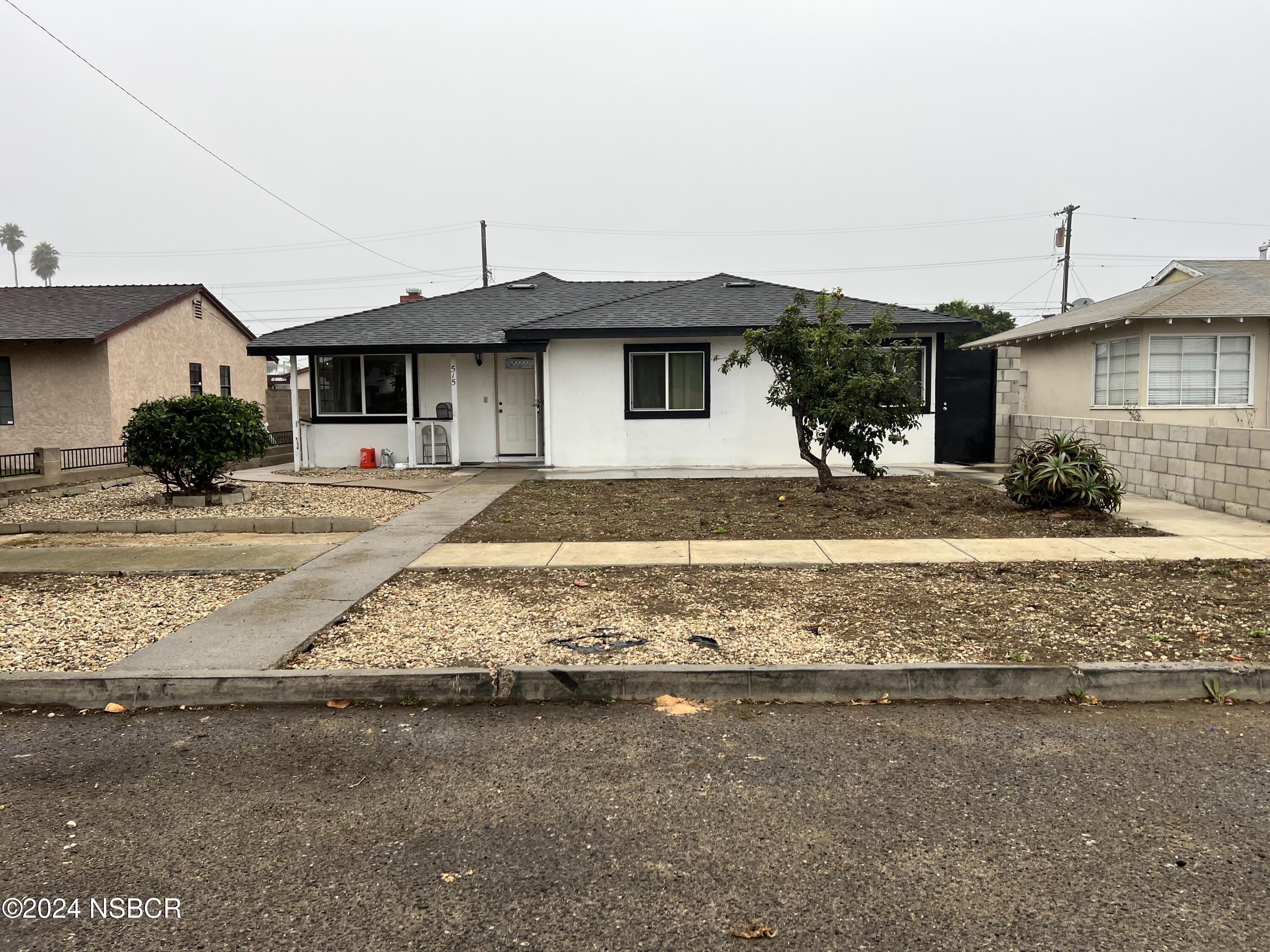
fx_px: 954
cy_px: 476
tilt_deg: -4.8
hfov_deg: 67.3
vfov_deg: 53.1
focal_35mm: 26
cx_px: 635
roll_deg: +0.0
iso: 50
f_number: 1.5
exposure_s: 1/466
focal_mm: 5.7
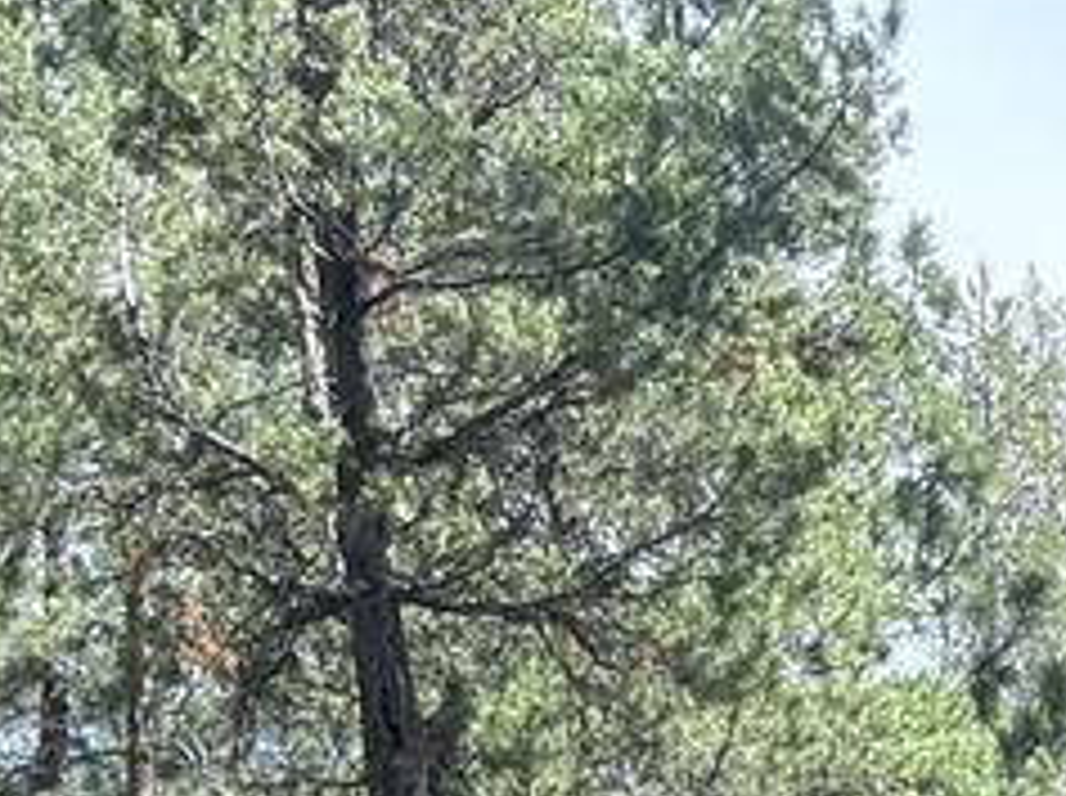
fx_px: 4612
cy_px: 1916
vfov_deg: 8.9
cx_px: 2625
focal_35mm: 150
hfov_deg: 11.0
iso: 50
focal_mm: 5.96
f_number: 1.6
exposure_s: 1/701
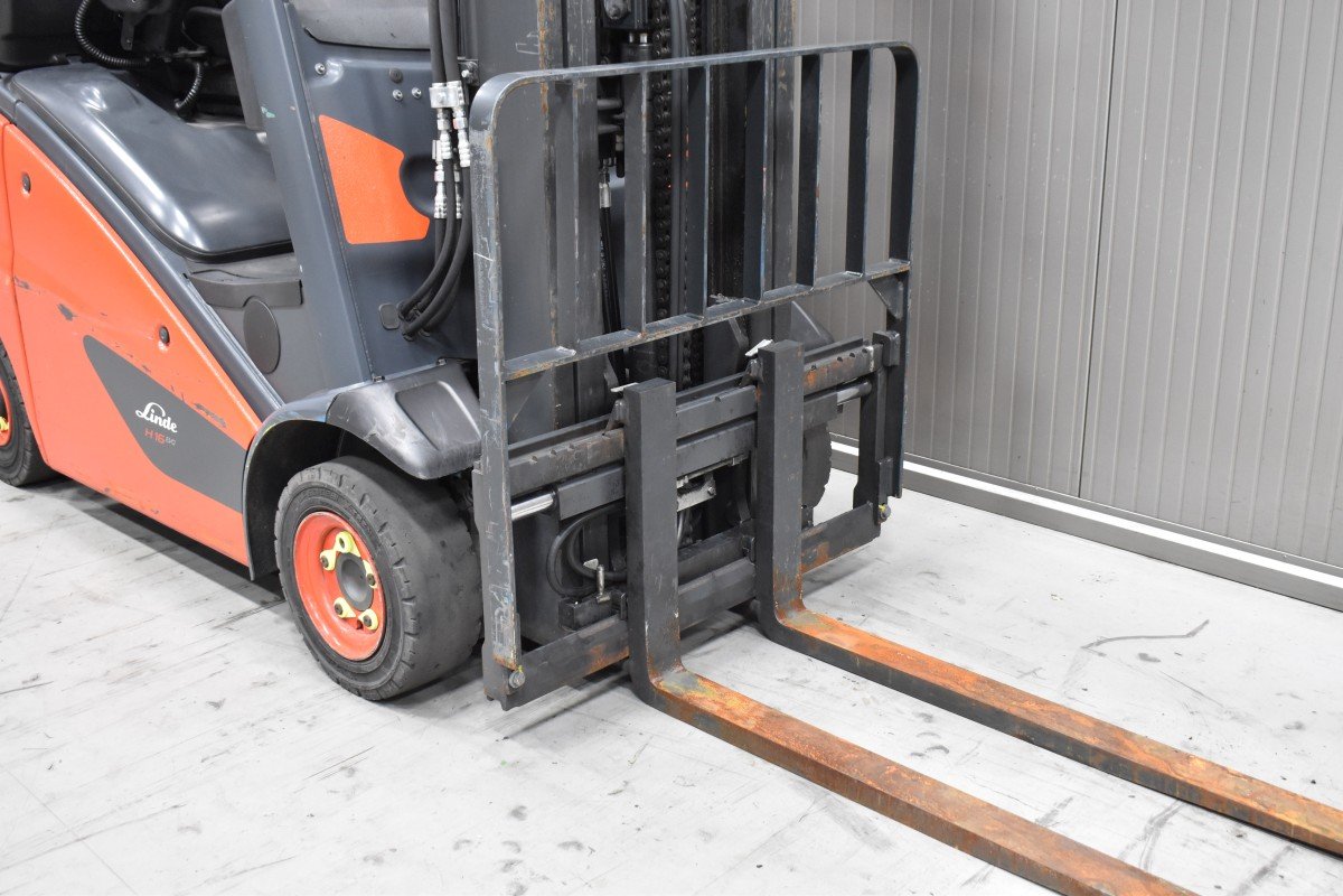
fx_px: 1511
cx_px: 672
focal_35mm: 40
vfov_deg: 33.0
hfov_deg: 47.9
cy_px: 448
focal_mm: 27
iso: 1600
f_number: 5
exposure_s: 1/20
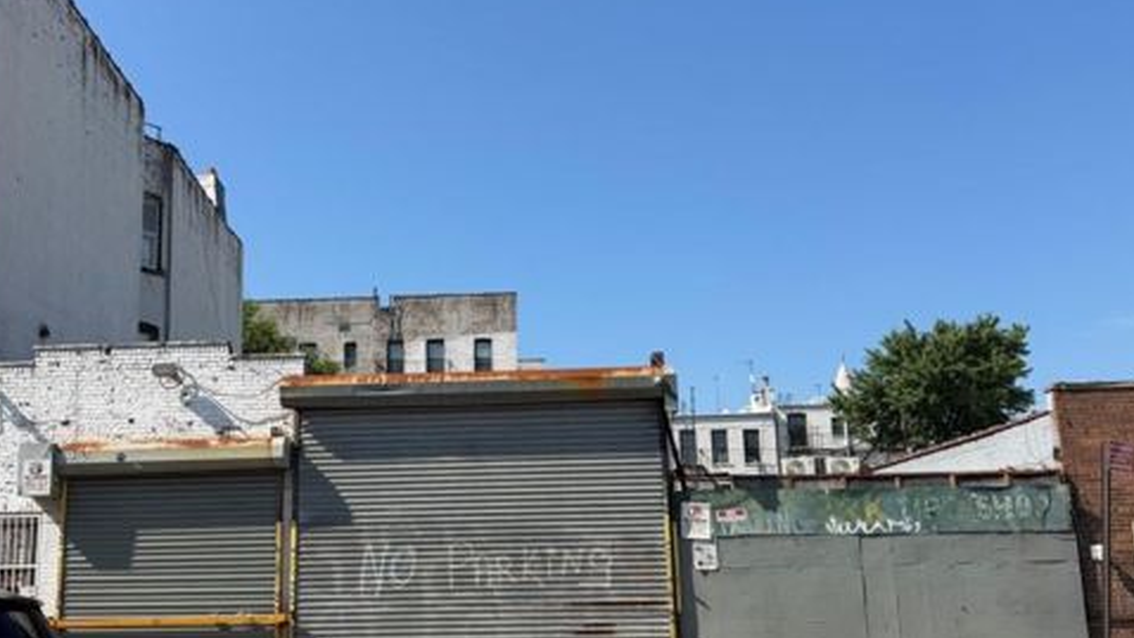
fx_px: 1053
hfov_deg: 56.3
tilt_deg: +11.4
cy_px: 387
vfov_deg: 33.6
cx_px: 465
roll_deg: +1.6
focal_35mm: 35
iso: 80
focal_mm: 6.76
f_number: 1.78
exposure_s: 1/4167
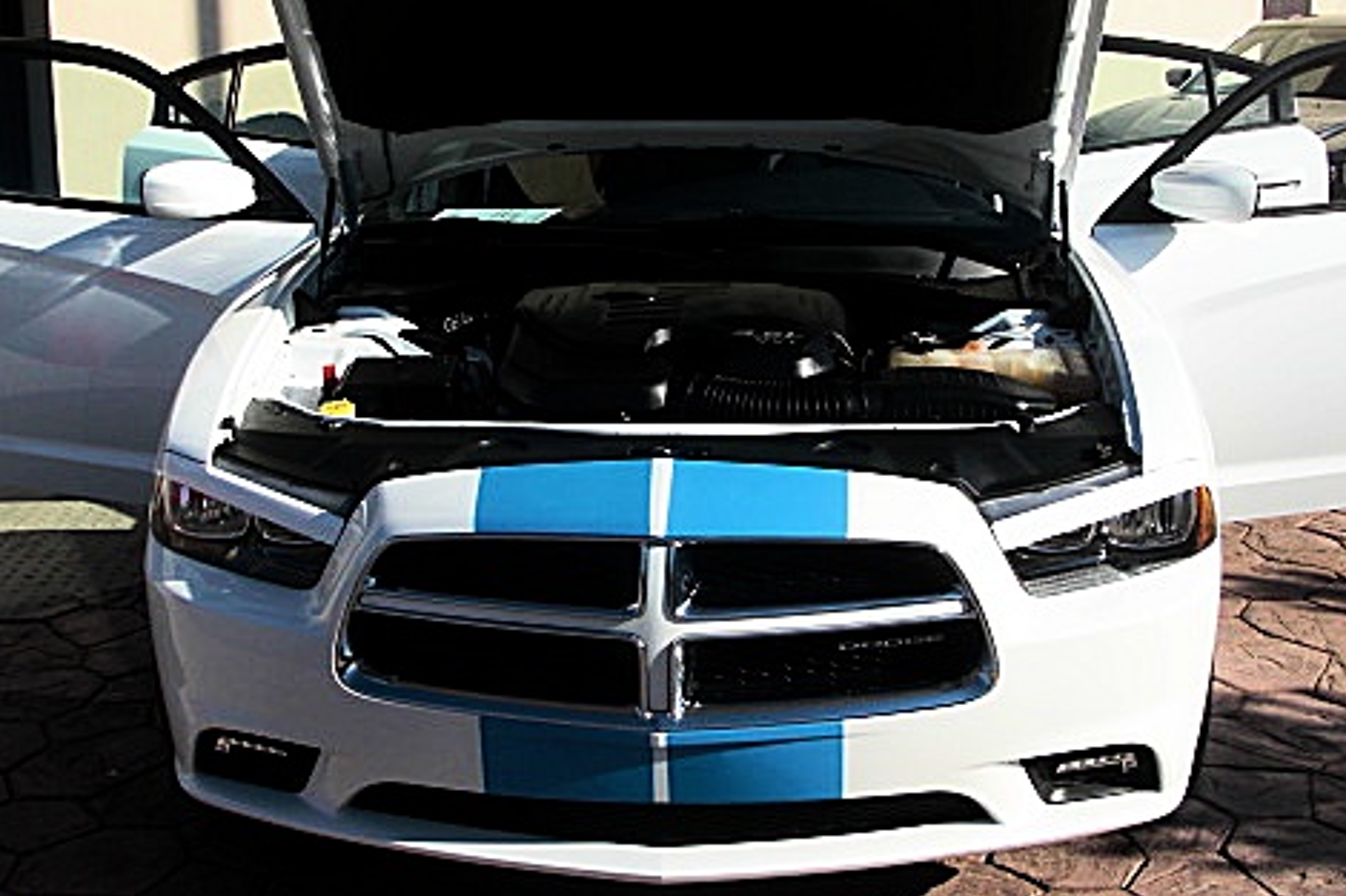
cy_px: 386
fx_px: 1906
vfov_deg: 26.4
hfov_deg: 38.9
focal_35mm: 51
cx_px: 684
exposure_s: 1/160
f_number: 7.9
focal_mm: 6.3
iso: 50
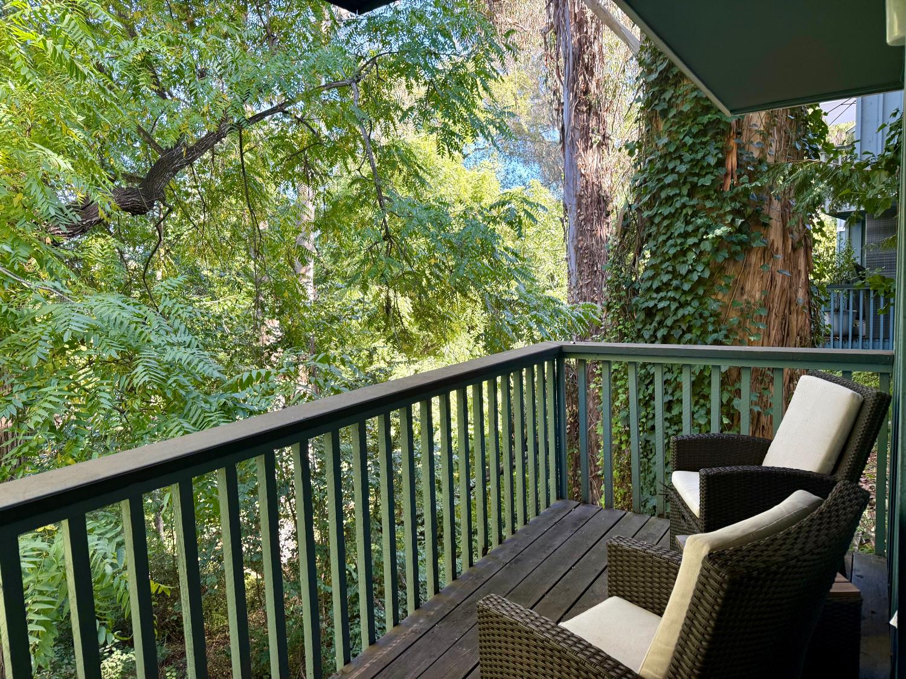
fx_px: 628
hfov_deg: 71.6
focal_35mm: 24
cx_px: 453
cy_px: 340
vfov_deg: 56.8
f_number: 1.78
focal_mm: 6.76
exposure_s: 1/160
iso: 125
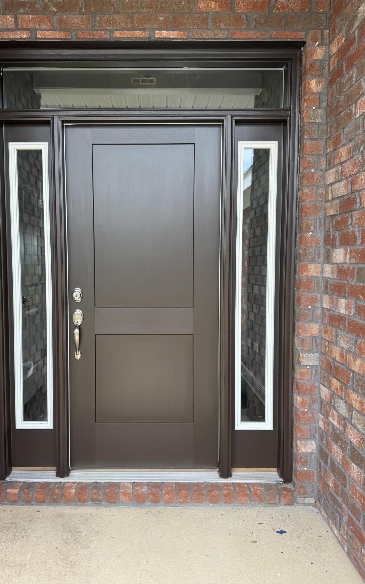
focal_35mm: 26
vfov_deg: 70.4
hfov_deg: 47.4
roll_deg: +0.2
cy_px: 293
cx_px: 151
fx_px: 414
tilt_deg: -3.5
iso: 80
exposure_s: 1/510
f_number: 1.78
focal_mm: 6.76
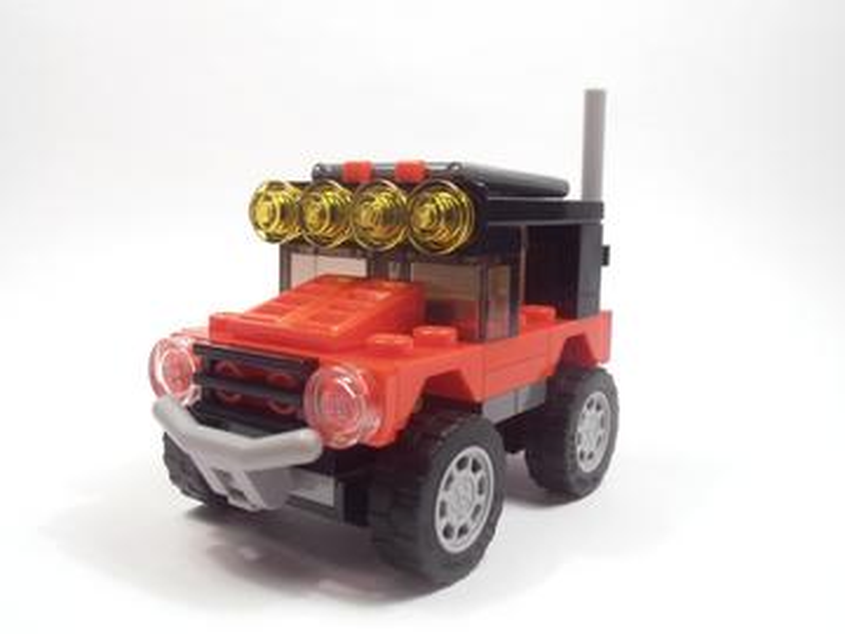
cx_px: 422
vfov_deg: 38.7
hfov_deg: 50.1
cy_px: 317
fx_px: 903
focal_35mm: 37
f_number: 3.9
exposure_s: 1/60
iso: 80
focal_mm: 6.61
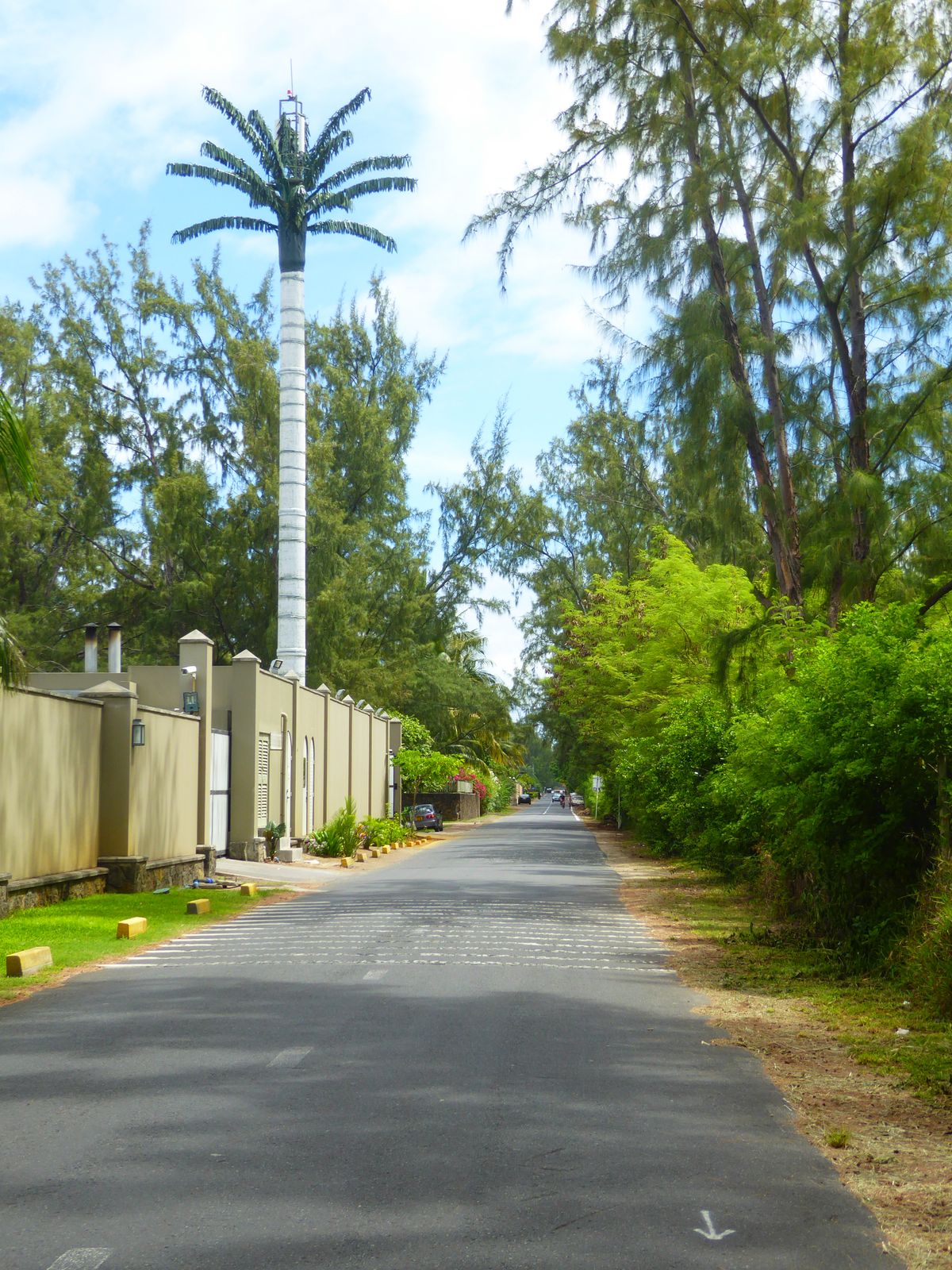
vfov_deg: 33.8
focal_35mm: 57
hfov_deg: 25.7
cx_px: 476
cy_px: 635
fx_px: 2090
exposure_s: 1/320
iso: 80
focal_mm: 10.3
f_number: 4.2
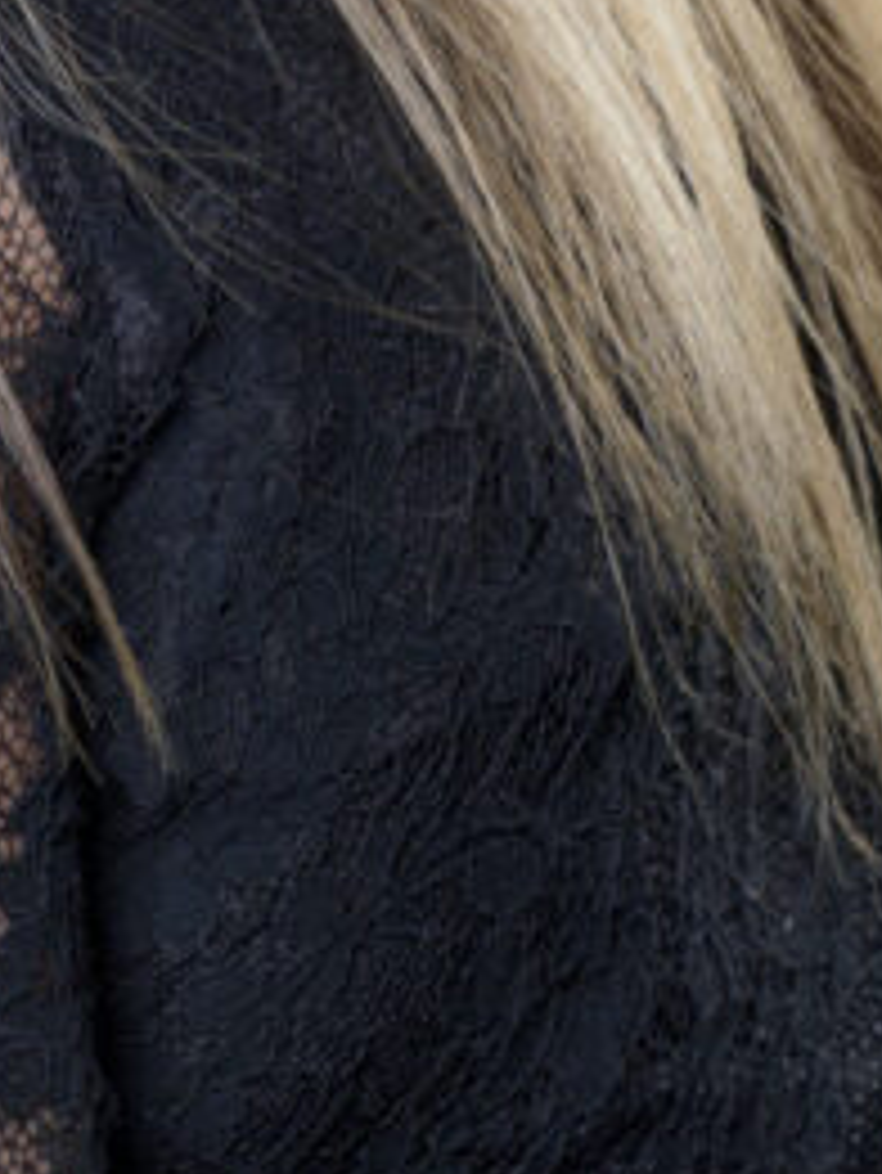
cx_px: -711
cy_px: -670
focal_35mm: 707
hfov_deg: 2.1
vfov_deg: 2.8
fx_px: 23999
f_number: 7.1
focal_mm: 90
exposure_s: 1/125
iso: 200
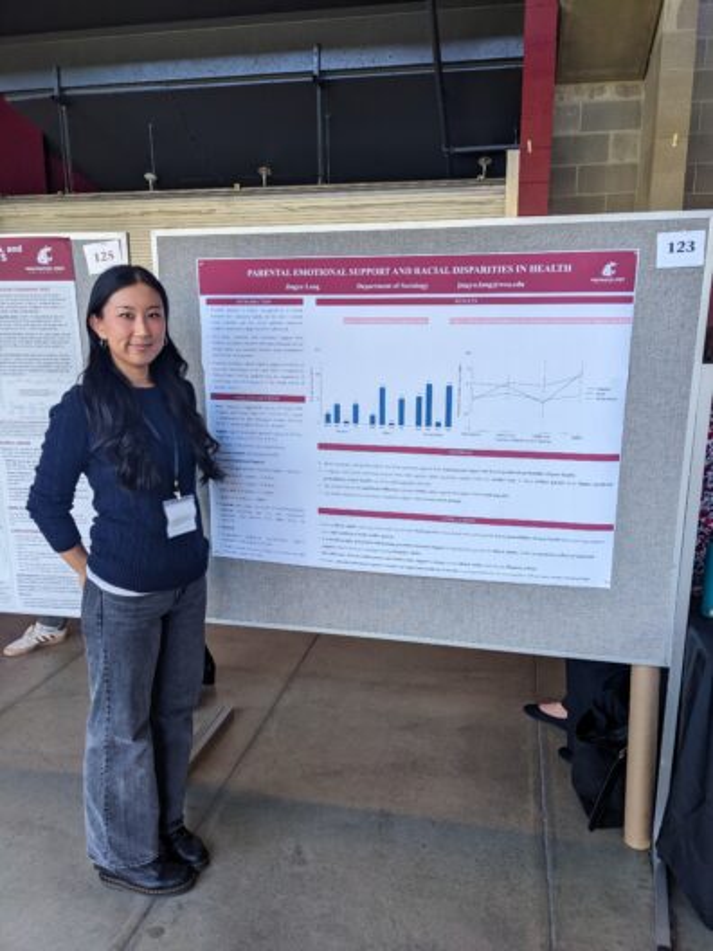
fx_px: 742
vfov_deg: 65.3
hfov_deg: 51.4
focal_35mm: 27
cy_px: 476
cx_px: 356
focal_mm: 4.38
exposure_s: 1/91.4
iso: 73
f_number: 1.73
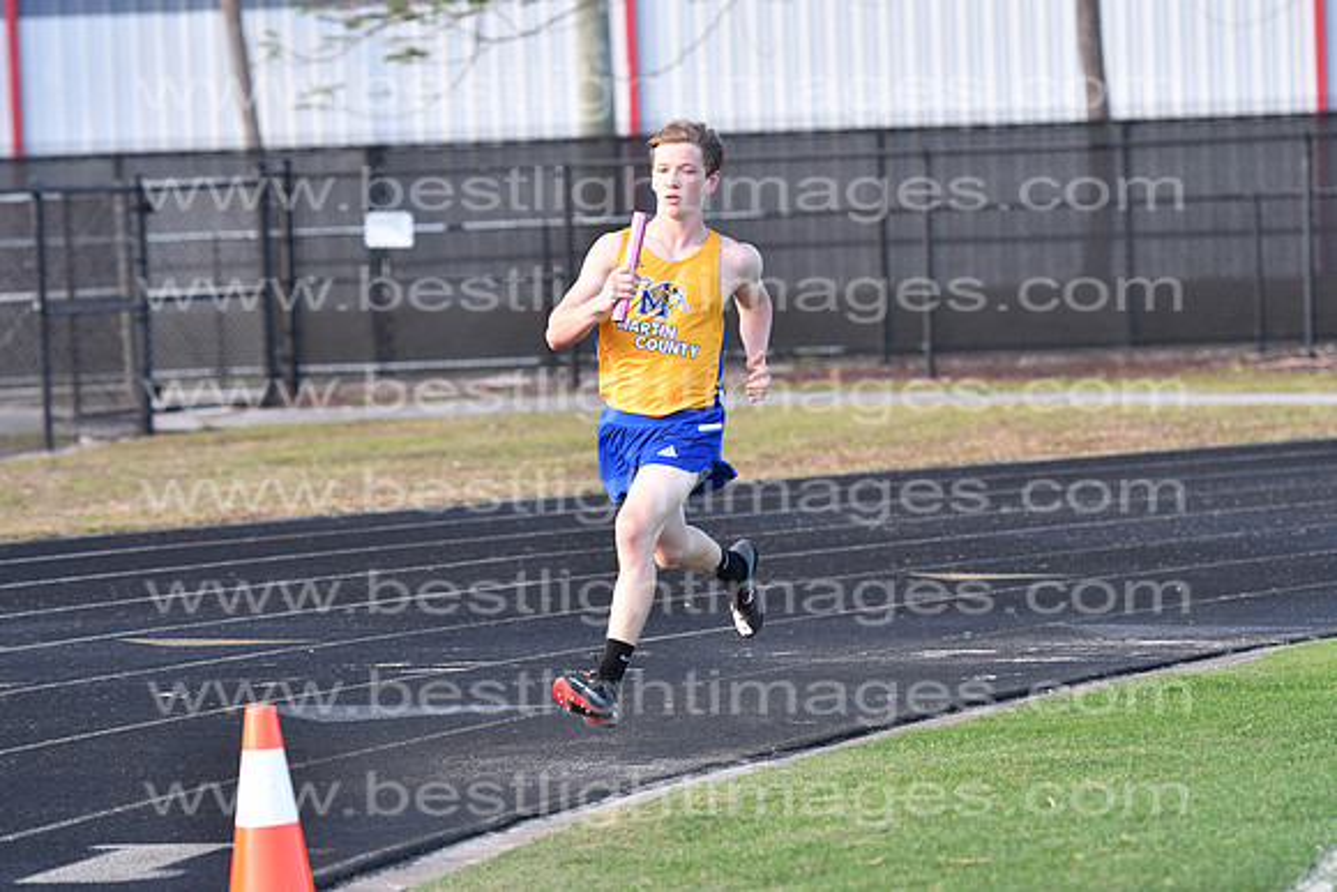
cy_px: 446
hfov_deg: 10.5
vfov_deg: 7.0
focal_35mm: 195
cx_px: 668
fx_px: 7243
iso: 1000
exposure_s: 1/2000
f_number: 4
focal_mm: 130
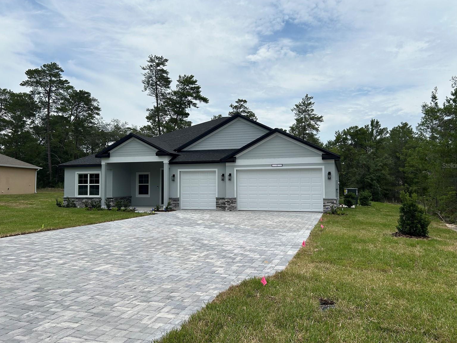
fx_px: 356
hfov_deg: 65.3
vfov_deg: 51.3
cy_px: 165
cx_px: 233
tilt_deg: +5.0
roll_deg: +1.5
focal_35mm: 27
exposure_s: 1/8000
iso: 50
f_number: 1.5
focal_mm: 5.7
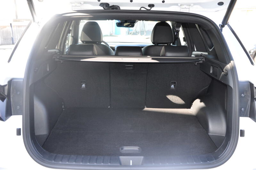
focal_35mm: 42
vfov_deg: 31.8
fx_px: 298
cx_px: 128
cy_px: 85
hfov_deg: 46.4
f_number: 4
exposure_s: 1/125
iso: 640
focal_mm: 28
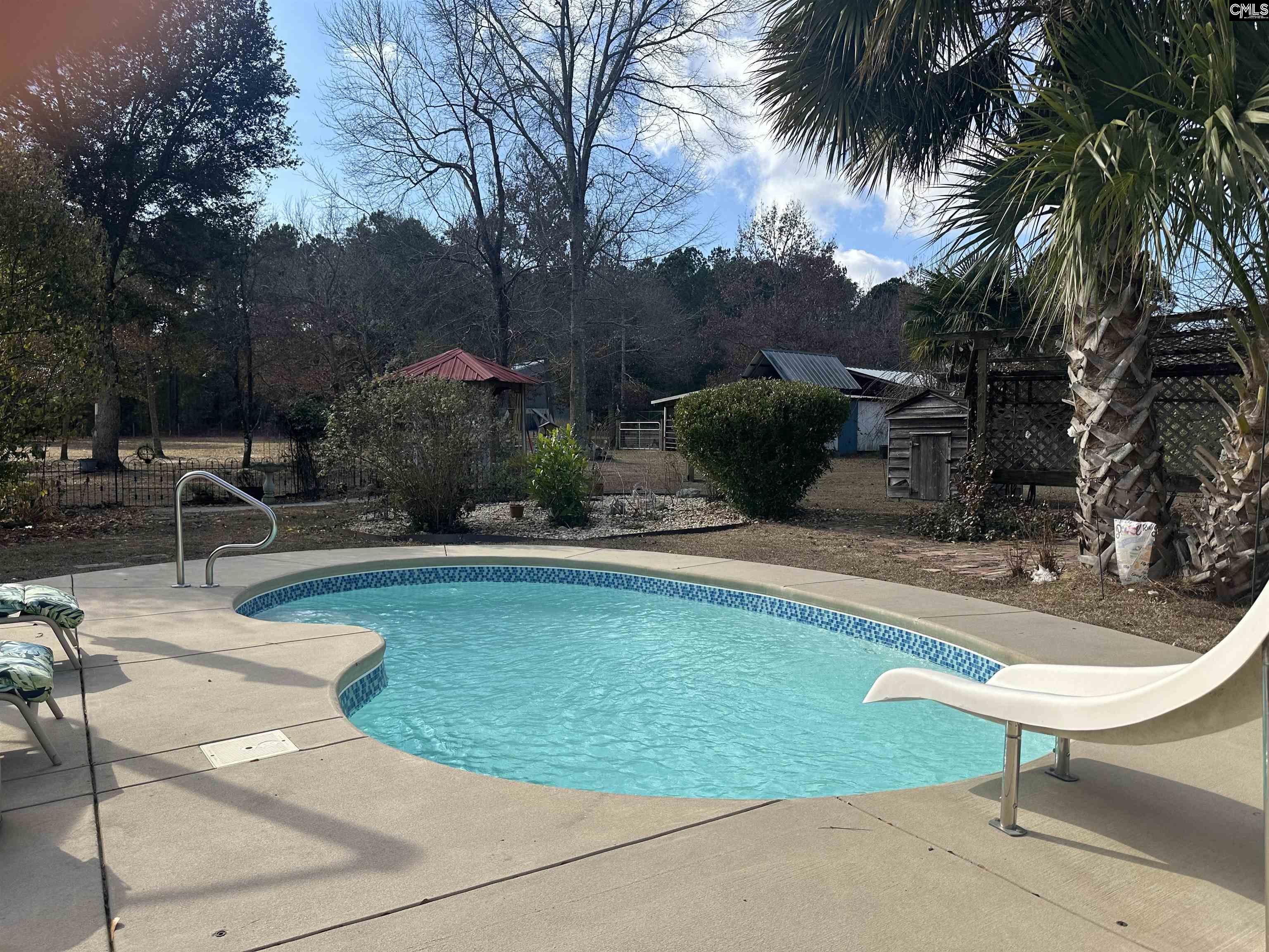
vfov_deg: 56.8
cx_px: 634
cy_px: 476
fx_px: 880
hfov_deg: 71.6
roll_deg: -0.7
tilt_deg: -3.3
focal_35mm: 24
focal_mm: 6.86
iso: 80
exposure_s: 1/3472
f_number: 1.78
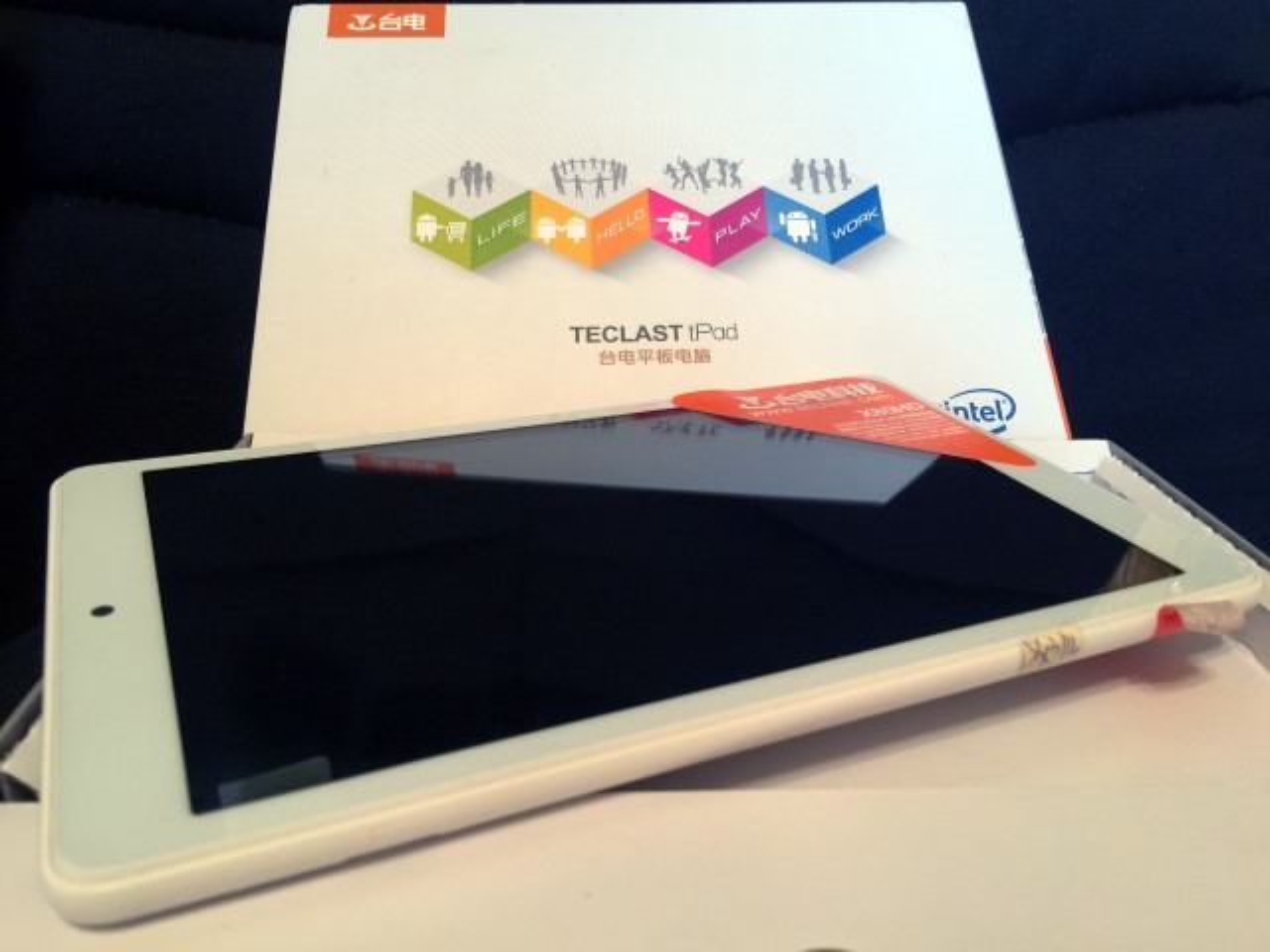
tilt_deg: -24.0
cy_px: 476
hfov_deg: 61.7
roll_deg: -2.5
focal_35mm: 29
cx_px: 635
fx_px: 1064
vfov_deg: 48.2
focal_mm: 4.15
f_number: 2.2
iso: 100
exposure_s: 1/10
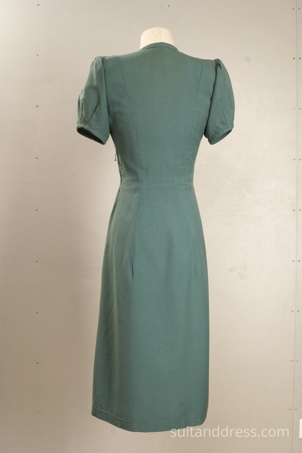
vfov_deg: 41.1
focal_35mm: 48
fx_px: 604
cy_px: 226
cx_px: 151
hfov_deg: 28.1
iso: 200
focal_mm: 32
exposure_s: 1/4
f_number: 14
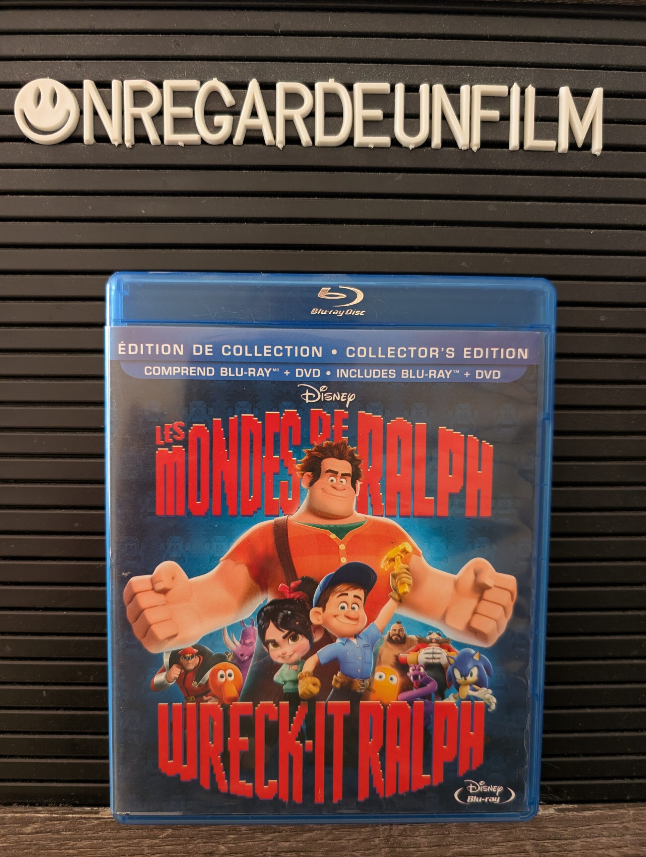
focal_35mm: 24
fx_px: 596
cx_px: 323
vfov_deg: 71.5
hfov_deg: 56.9
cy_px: 428
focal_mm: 6.9
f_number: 1.68
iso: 496
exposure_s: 1/206
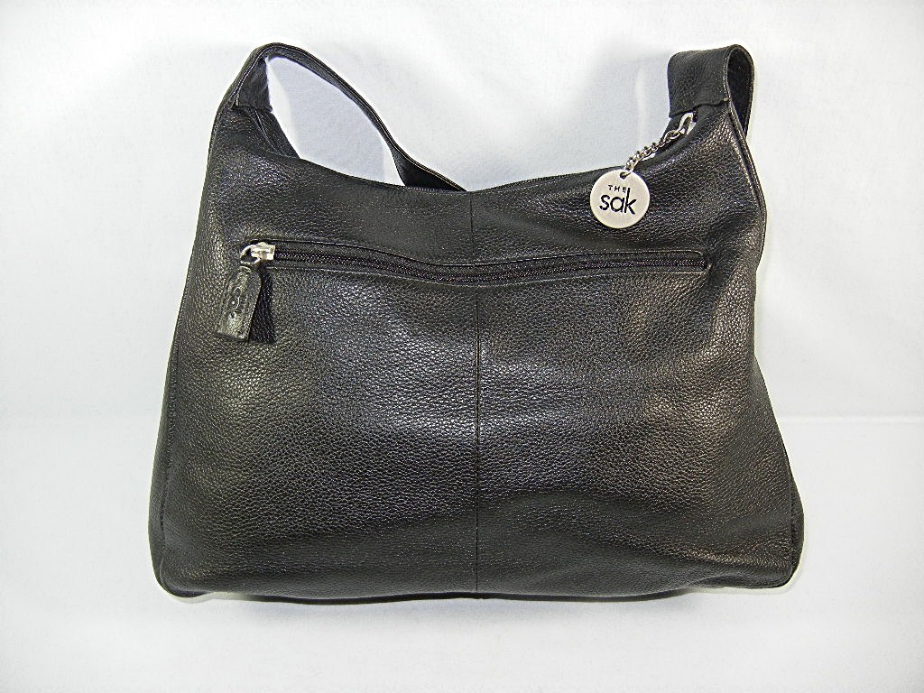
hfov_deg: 60.0
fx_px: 801
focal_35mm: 30
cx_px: 462
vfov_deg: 46.8
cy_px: 346
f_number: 3.5
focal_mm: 5.4
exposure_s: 1/30
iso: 200
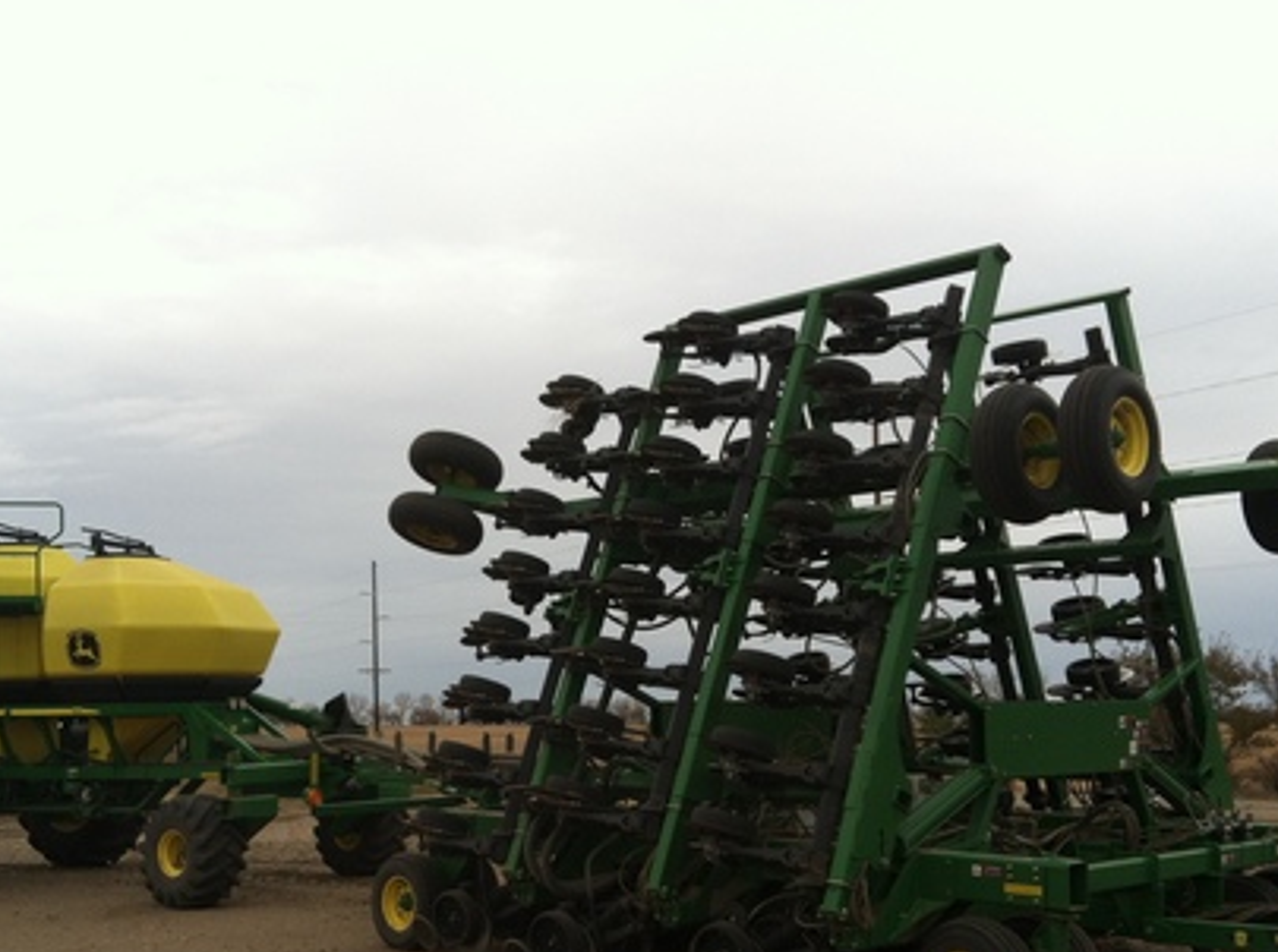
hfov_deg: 40.5
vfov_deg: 30.6
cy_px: 630
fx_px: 1732
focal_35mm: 47
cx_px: 568
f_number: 2.8
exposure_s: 1/417
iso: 80
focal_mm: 3.85
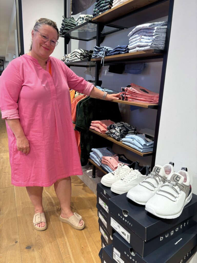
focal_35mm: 26
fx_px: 197
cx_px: 98
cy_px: 132
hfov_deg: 53.1
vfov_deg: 67.3
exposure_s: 1/100
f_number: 1.6
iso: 64
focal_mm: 5.96
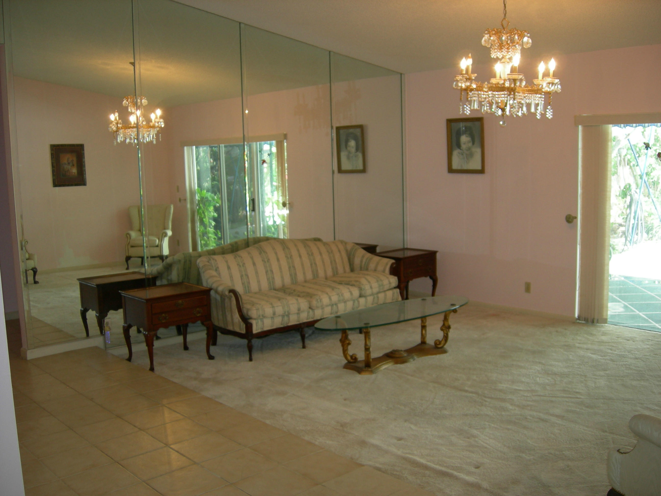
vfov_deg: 39.7
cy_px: 248
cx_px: 330
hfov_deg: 51.4
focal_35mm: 36
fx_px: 687
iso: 64
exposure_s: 1/30
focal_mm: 7.5
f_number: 2.7
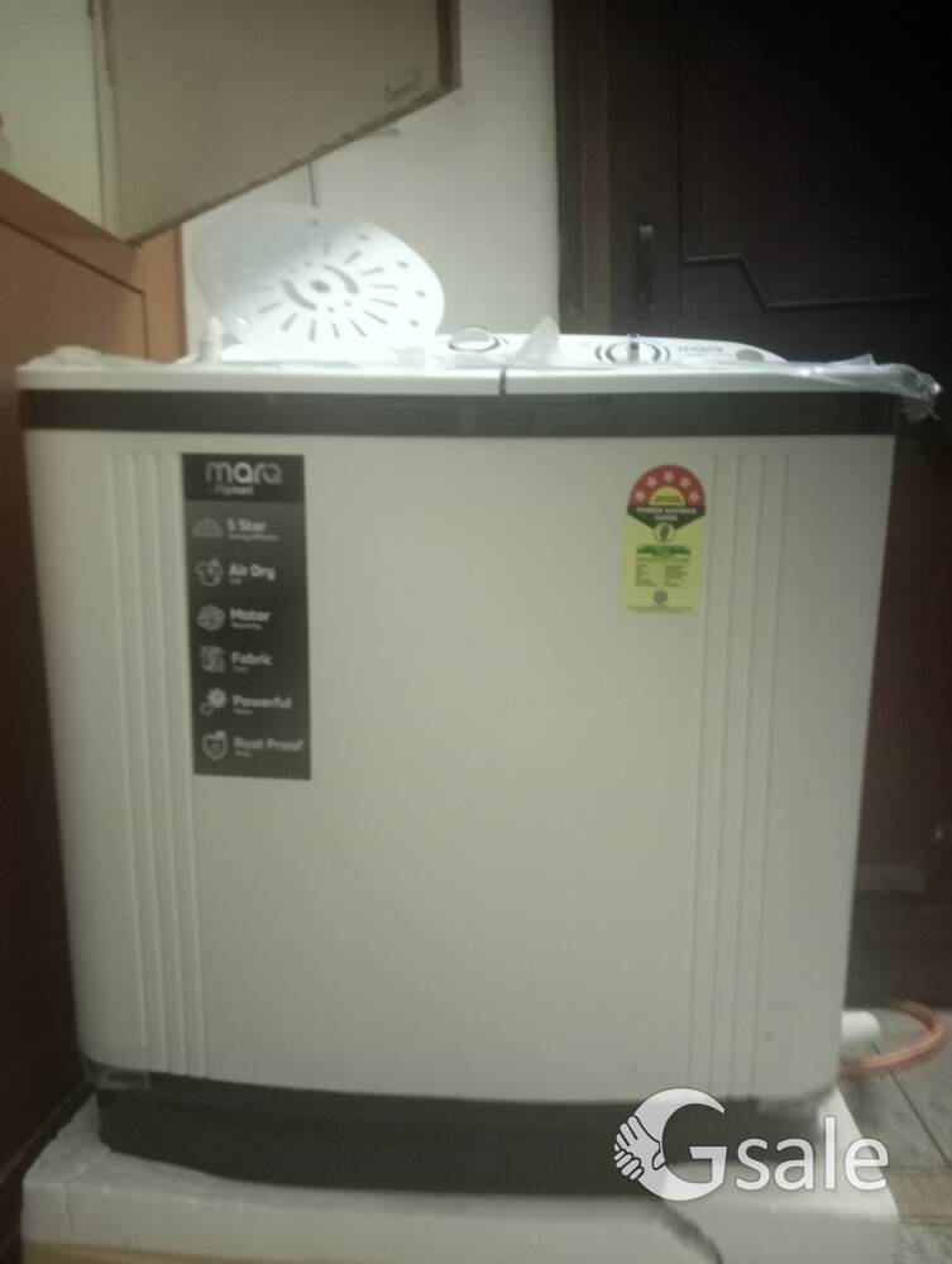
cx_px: 476
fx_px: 1024
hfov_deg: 49.9
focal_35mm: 28
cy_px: 632
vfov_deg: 63.4
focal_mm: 4.05
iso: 6681
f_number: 1.8
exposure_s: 1/25
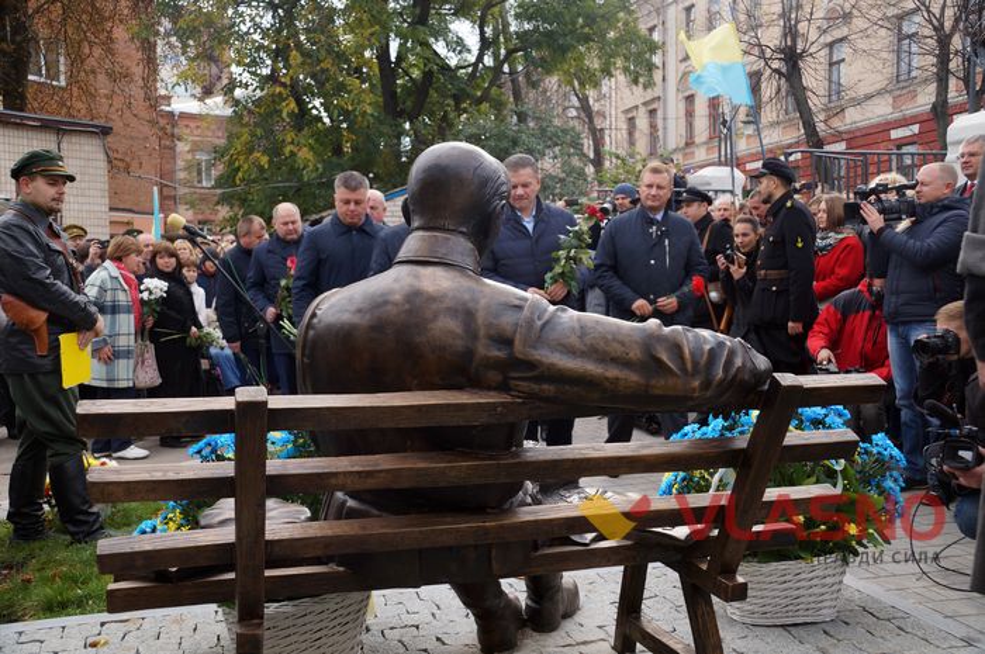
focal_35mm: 36
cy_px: 327
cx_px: 492
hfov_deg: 53.2
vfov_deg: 36.8
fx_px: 984
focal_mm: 24
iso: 100
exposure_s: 1/125
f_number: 5.6
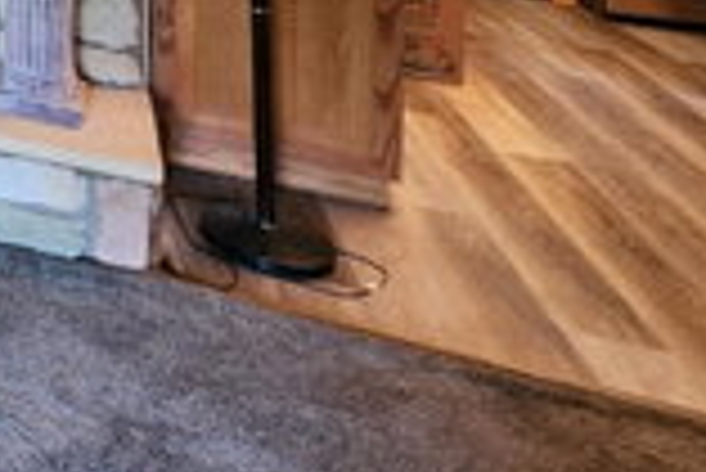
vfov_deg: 22.8
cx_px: -423
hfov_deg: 26.5
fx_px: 864
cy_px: -292
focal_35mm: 44
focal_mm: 2.2
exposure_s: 1/30
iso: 640
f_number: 2.2
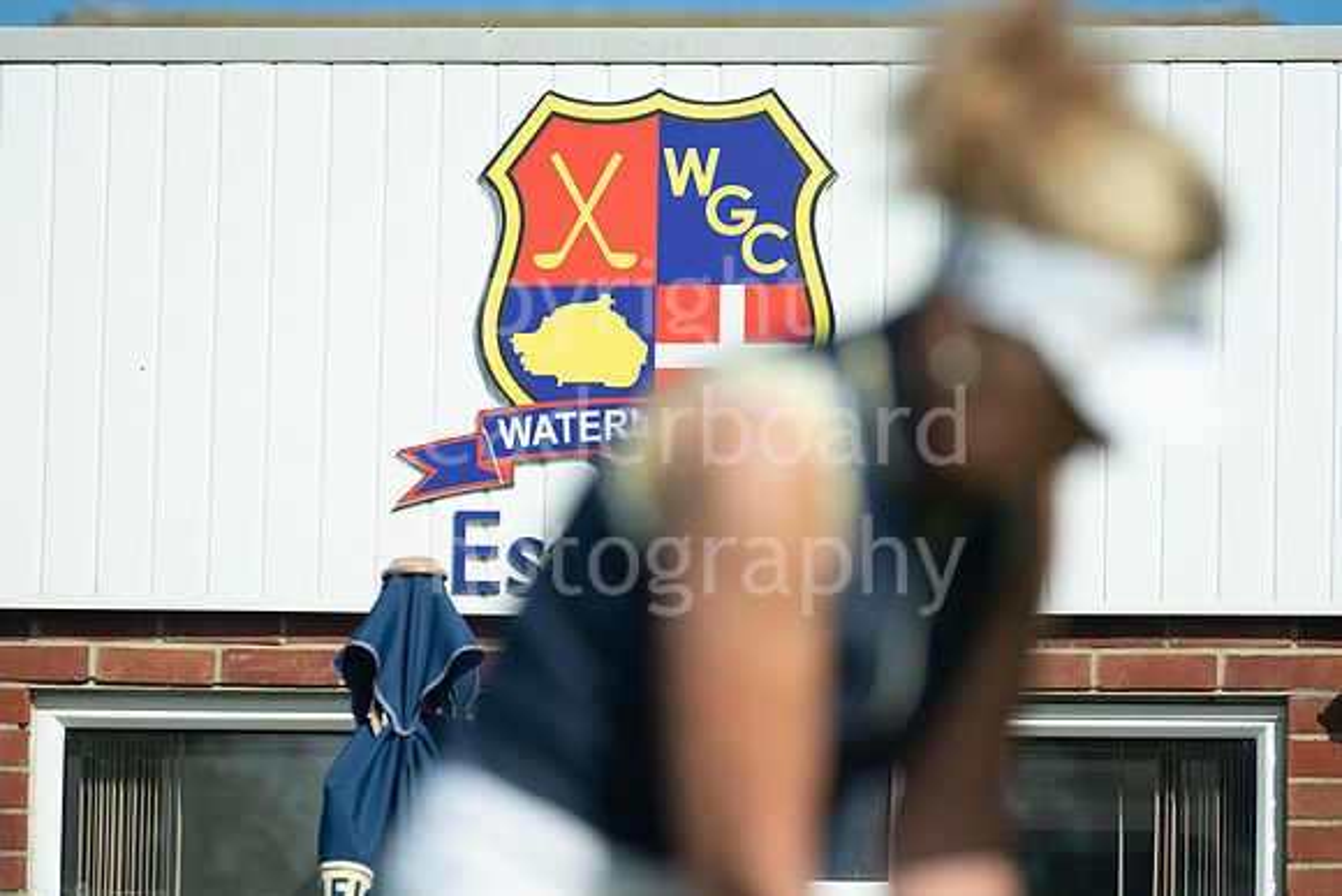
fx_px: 11185
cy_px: 448
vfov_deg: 4.6
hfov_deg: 6.9
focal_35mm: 300
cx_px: 671
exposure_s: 1/1600
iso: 200
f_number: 5
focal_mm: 300
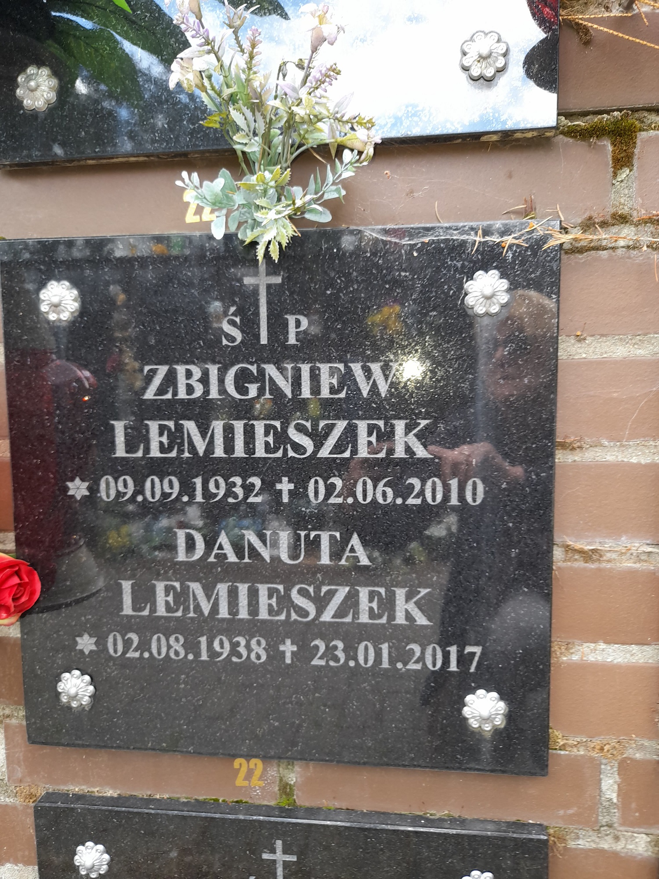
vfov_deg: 69.4
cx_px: 330
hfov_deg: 54.9
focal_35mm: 25
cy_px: 440
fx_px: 635
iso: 50
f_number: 2
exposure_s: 1/50
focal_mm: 4.6
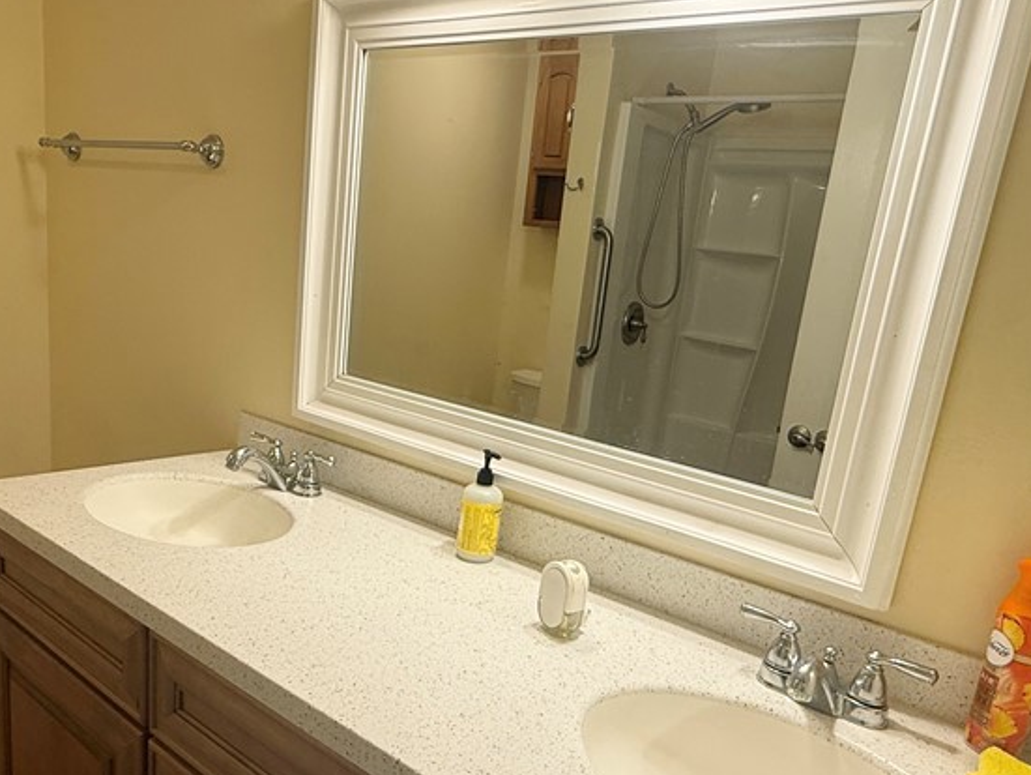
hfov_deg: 67.2
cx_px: 486
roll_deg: -6.4
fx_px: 775
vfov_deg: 53.0
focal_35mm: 26
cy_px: 427
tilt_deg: -12.4
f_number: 2.2
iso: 100
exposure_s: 1/120
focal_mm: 2.22
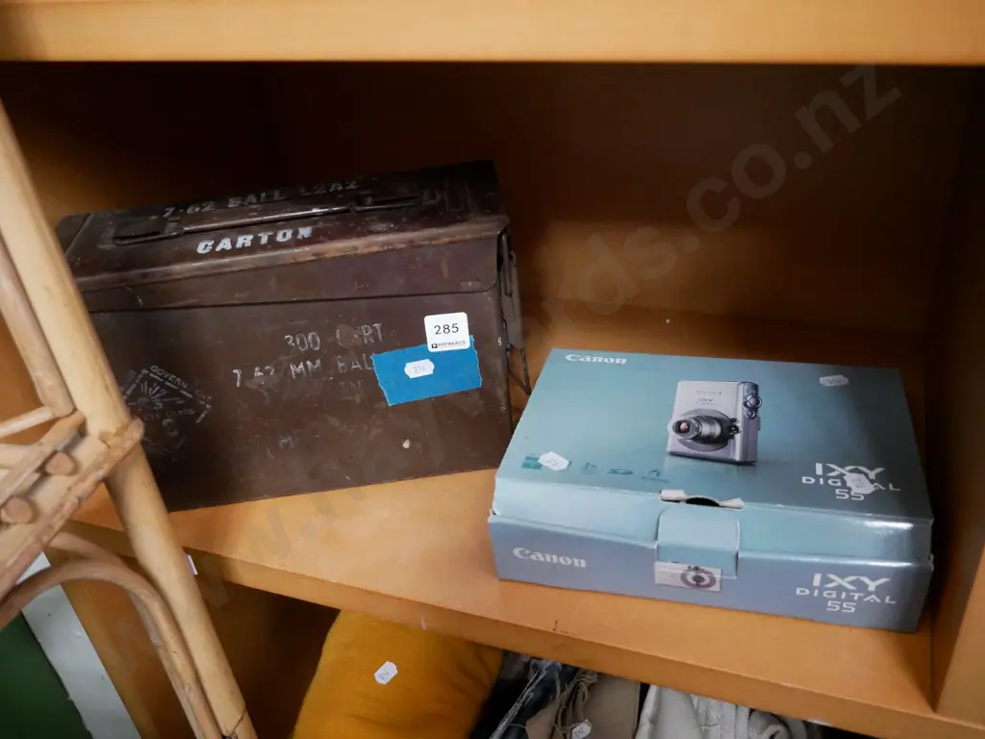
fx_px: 967
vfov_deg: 41.8
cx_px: 492
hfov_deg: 54.0
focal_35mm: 34
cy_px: 370
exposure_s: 1/15
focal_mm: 17
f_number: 4
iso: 3200
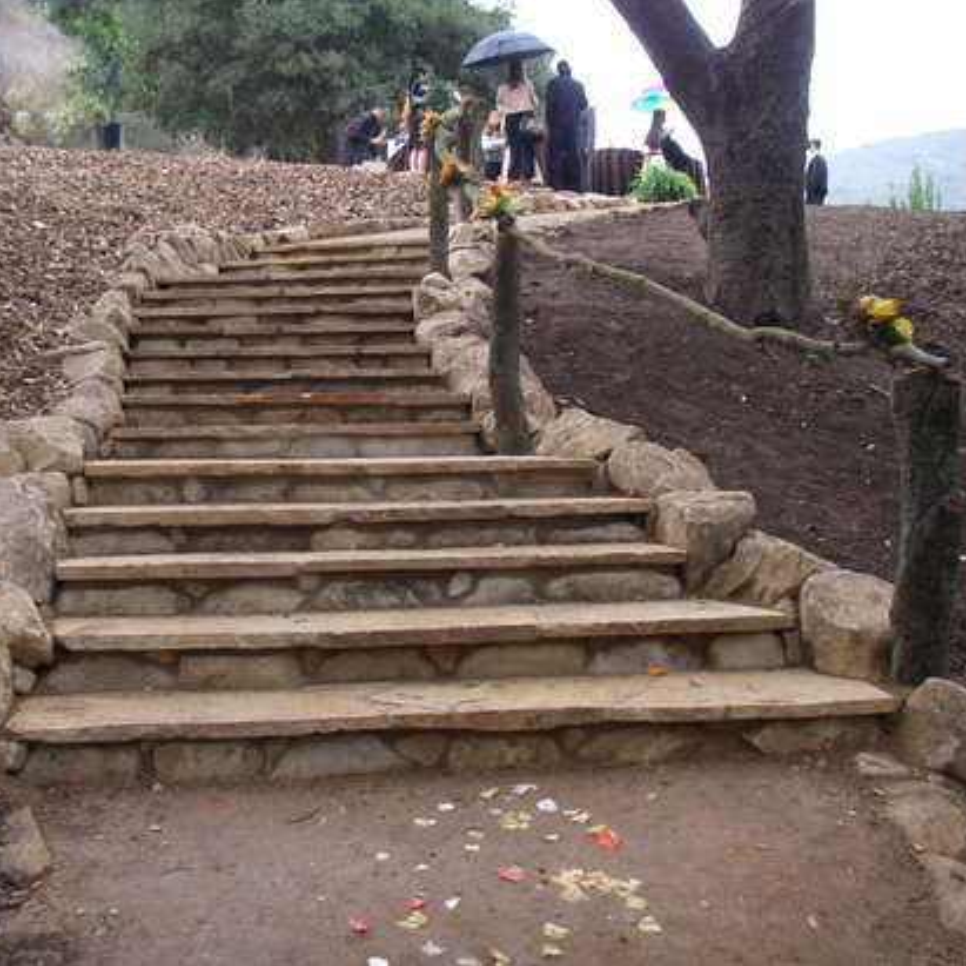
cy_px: 483
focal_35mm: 45
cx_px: 393
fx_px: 1421
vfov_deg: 37.6
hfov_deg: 37.4
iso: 160
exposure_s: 1/10
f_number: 3.3
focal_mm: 6.3
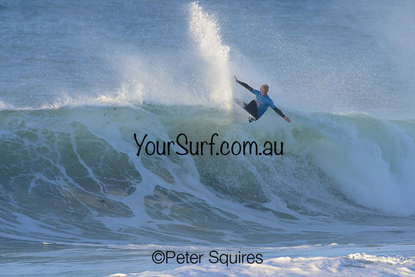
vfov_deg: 1.4
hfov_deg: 2.1
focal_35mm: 1000
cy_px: 138
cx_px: 208
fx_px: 11530
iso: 2800
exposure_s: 1/1600
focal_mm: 1000
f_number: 11
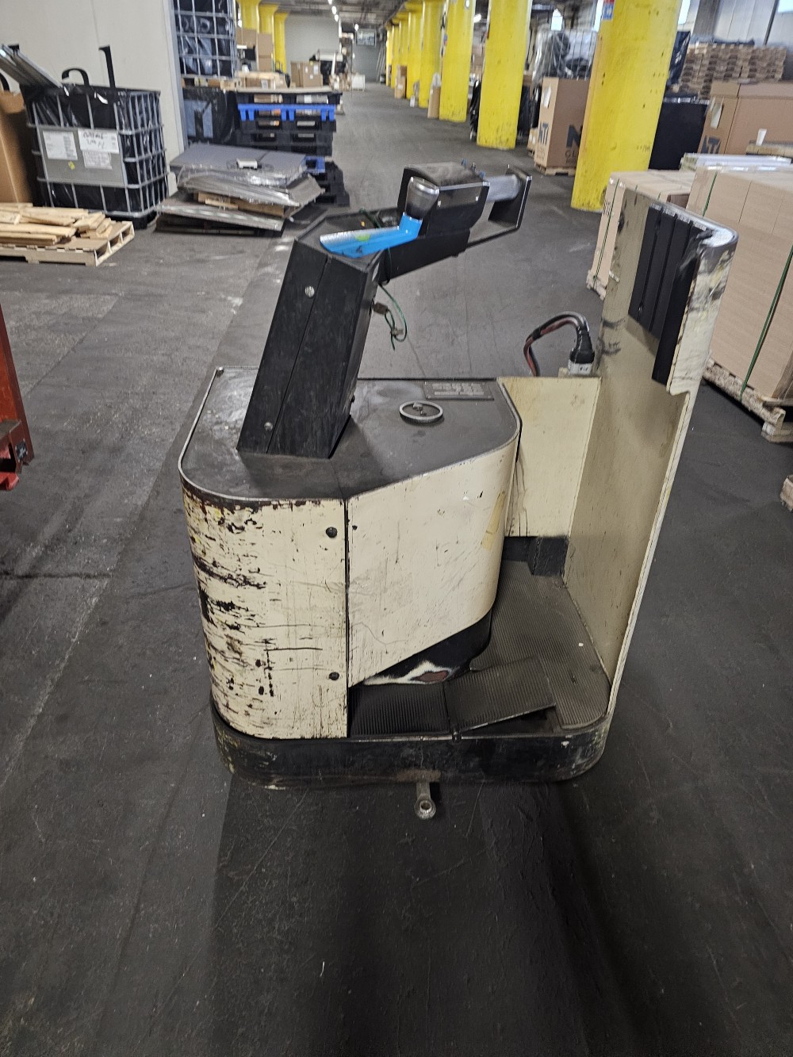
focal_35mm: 23
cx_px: 396
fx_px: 702
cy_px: 528
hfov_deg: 58.9
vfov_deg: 73.9
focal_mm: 6.3
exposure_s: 1/30
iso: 640
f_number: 1.7
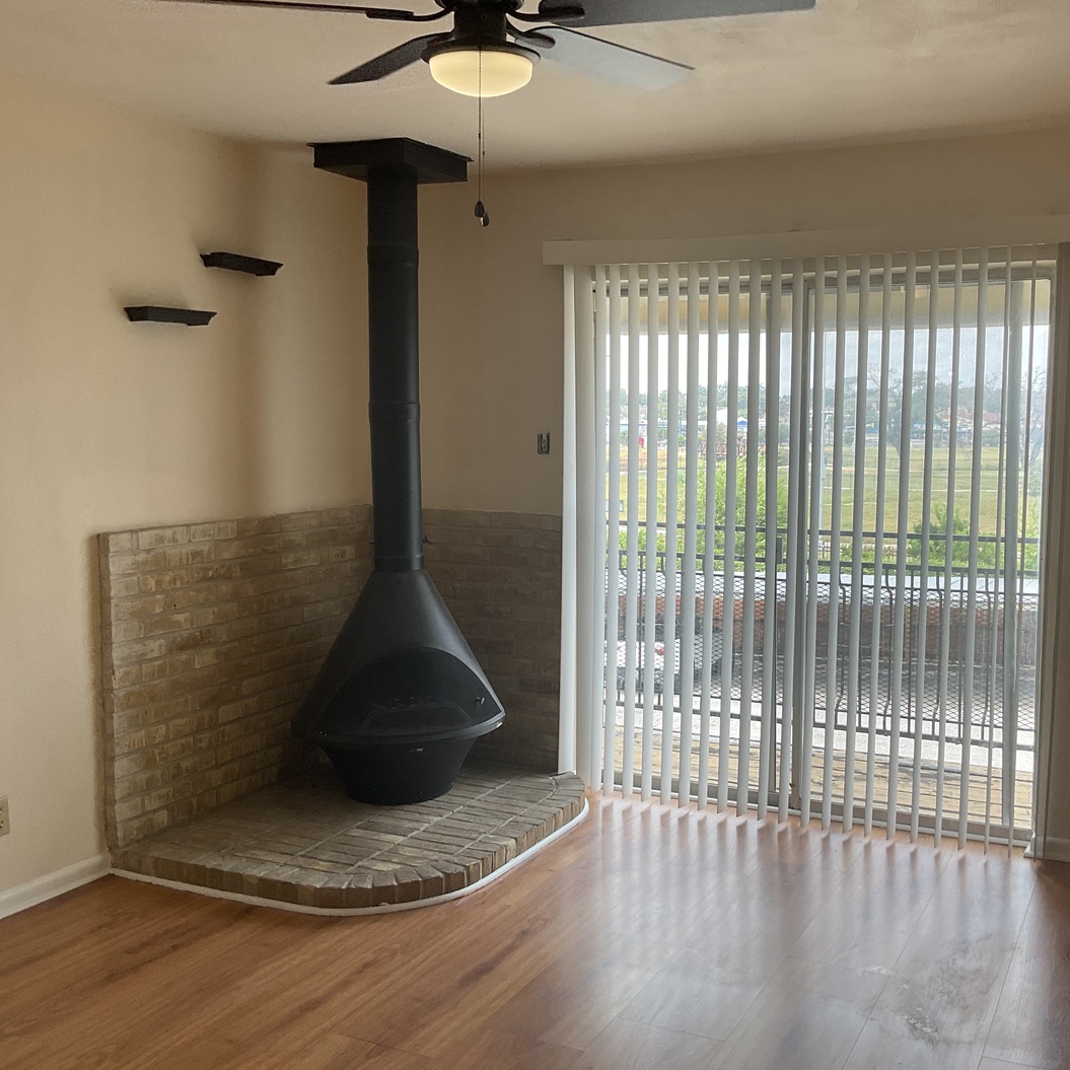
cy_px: 525
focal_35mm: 35
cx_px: 681
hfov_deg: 46.7
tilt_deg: -3.8
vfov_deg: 47.2
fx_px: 1224
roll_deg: -0.7
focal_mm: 3
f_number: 1.8
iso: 20
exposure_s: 1/120
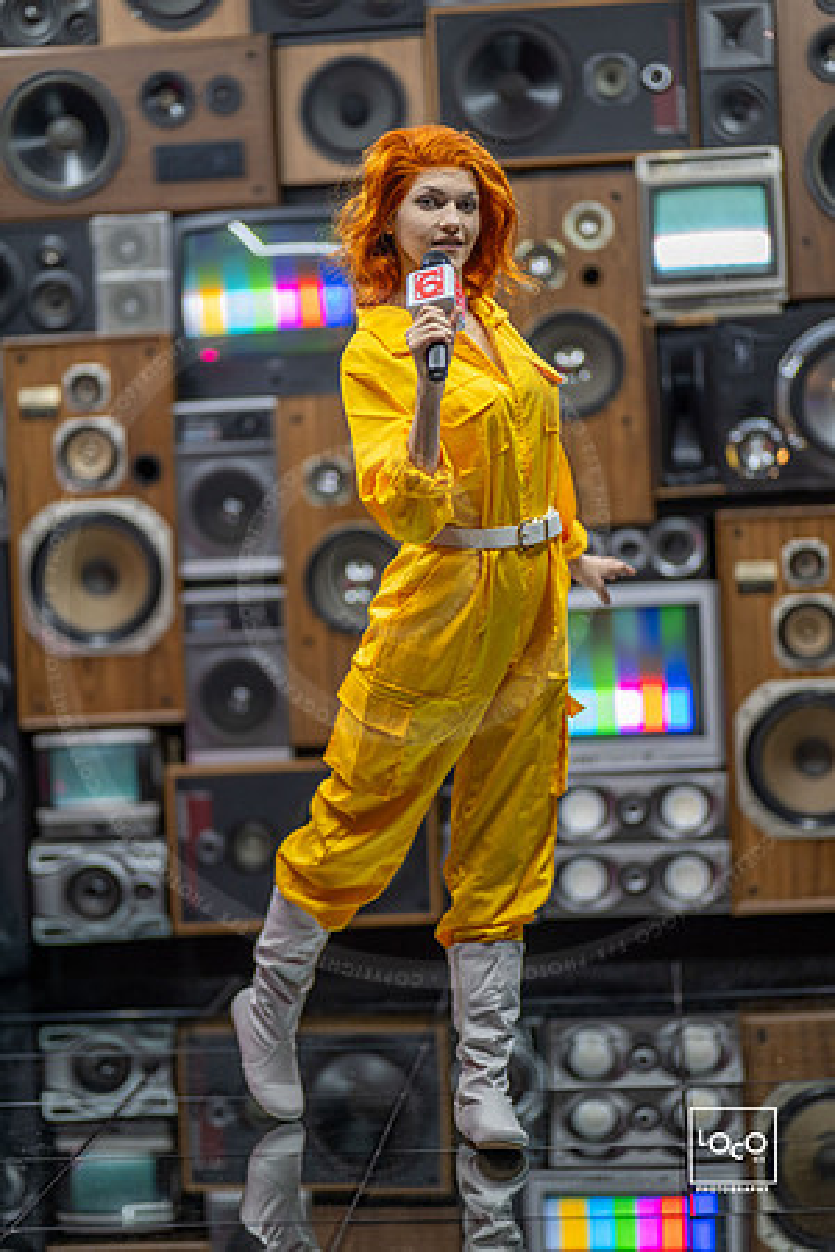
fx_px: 2957
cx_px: 418
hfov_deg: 16.1
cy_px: 626
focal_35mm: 85
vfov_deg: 23.9
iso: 800
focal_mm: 85
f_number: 1.2
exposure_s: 1/250
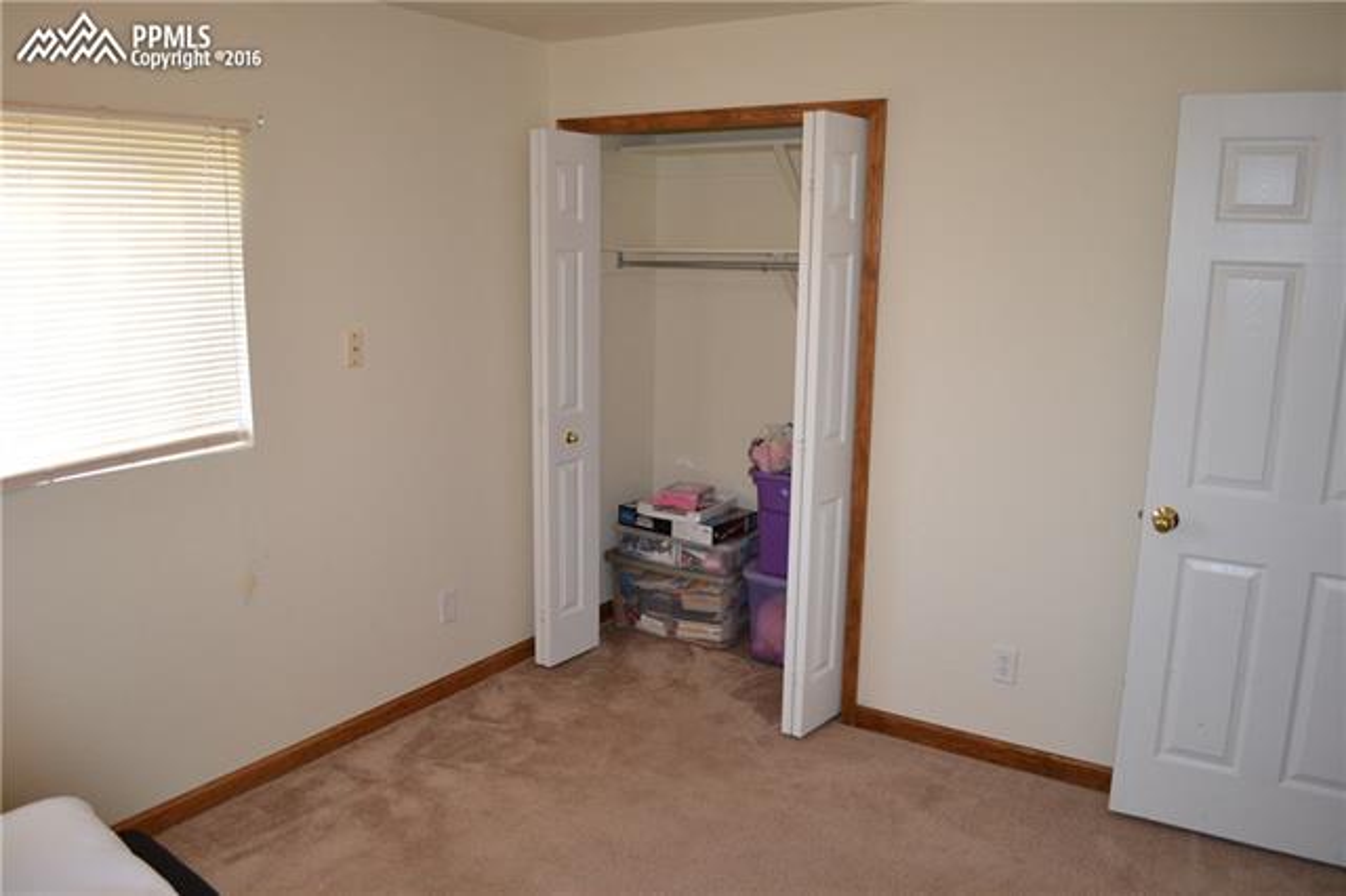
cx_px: 673
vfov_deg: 47.9
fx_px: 1009
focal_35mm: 27
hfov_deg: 67.4
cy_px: 448
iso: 1000
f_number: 3.5
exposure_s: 1/60
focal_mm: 18
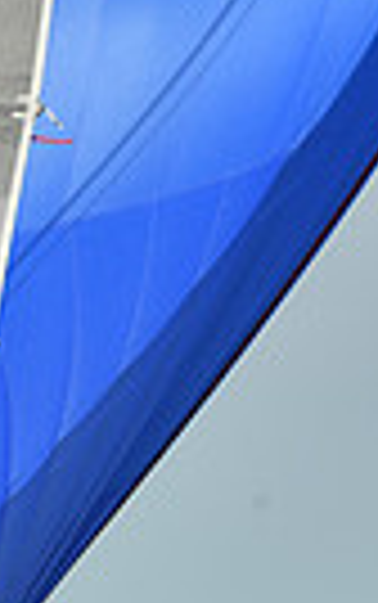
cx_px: -891
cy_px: 695
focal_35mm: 440
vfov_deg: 4.8
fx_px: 7237
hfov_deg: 2.9
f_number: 11
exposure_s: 1/1000
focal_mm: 100
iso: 320
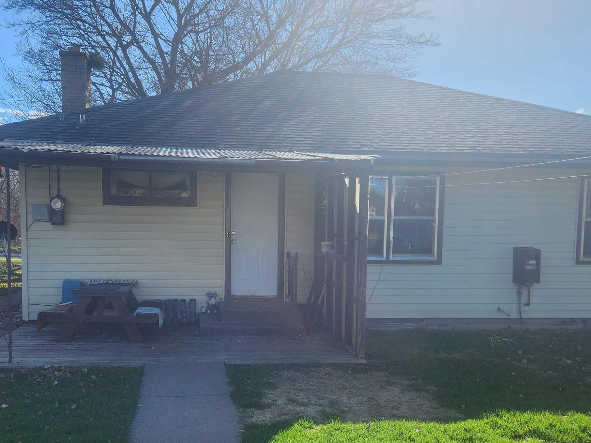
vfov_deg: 36.6
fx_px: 666
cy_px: 275
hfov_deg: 47.8
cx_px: 263
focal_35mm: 39
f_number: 1.8
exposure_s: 1/1728
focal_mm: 5.4
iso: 20
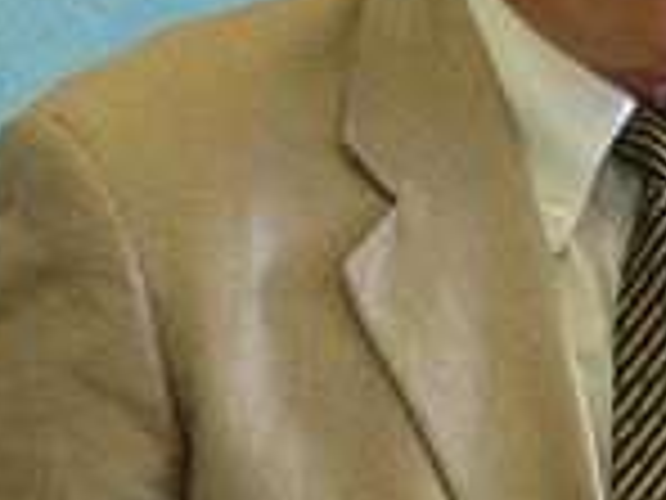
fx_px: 14026
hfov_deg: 2.7
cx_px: 729
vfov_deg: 2.0
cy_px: -20
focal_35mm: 729
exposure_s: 1/25
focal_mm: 37.1
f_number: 3.3
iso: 200
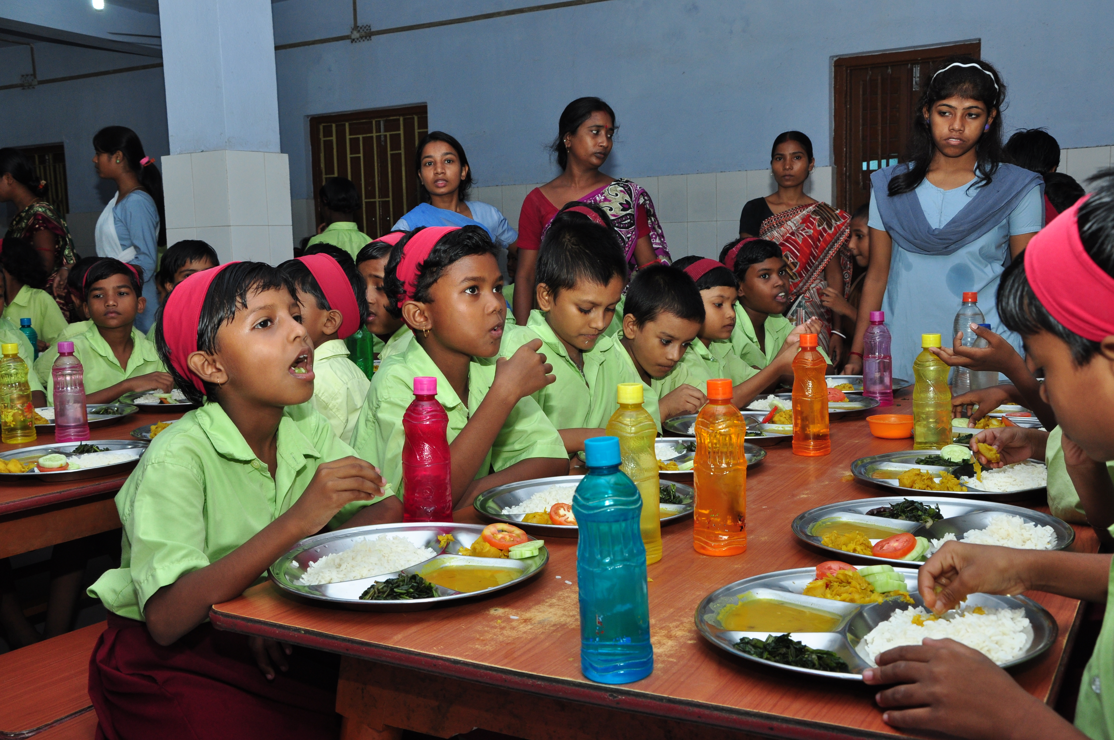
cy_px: 370
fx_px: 1113
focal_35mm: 36
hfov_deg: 53.2
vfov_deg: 36.8
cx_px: 557
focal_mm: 24
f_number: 8
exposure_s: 1/60
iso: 400
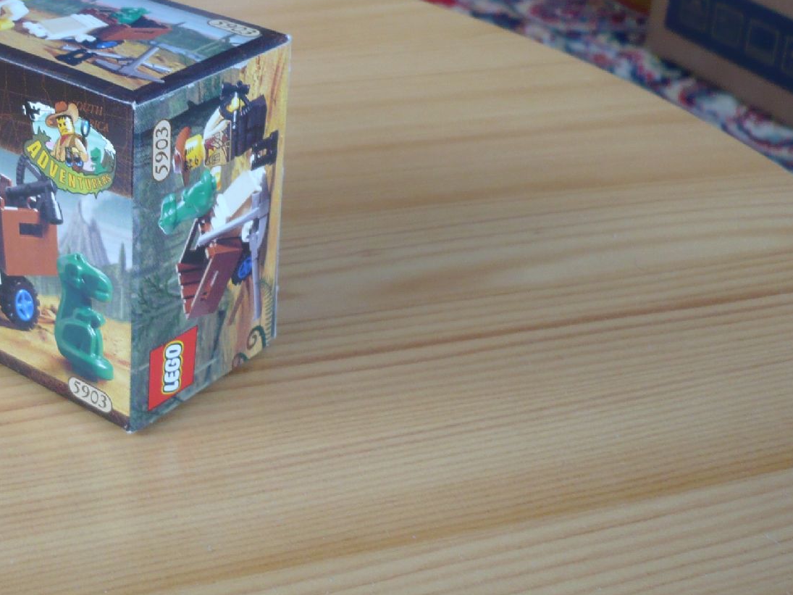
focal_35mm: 63
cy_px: 170
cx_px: 133
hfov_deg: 29.8
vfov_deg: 23.1
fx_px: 1443
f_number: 2.8
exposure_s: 1/20
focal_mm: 5.8
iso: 100
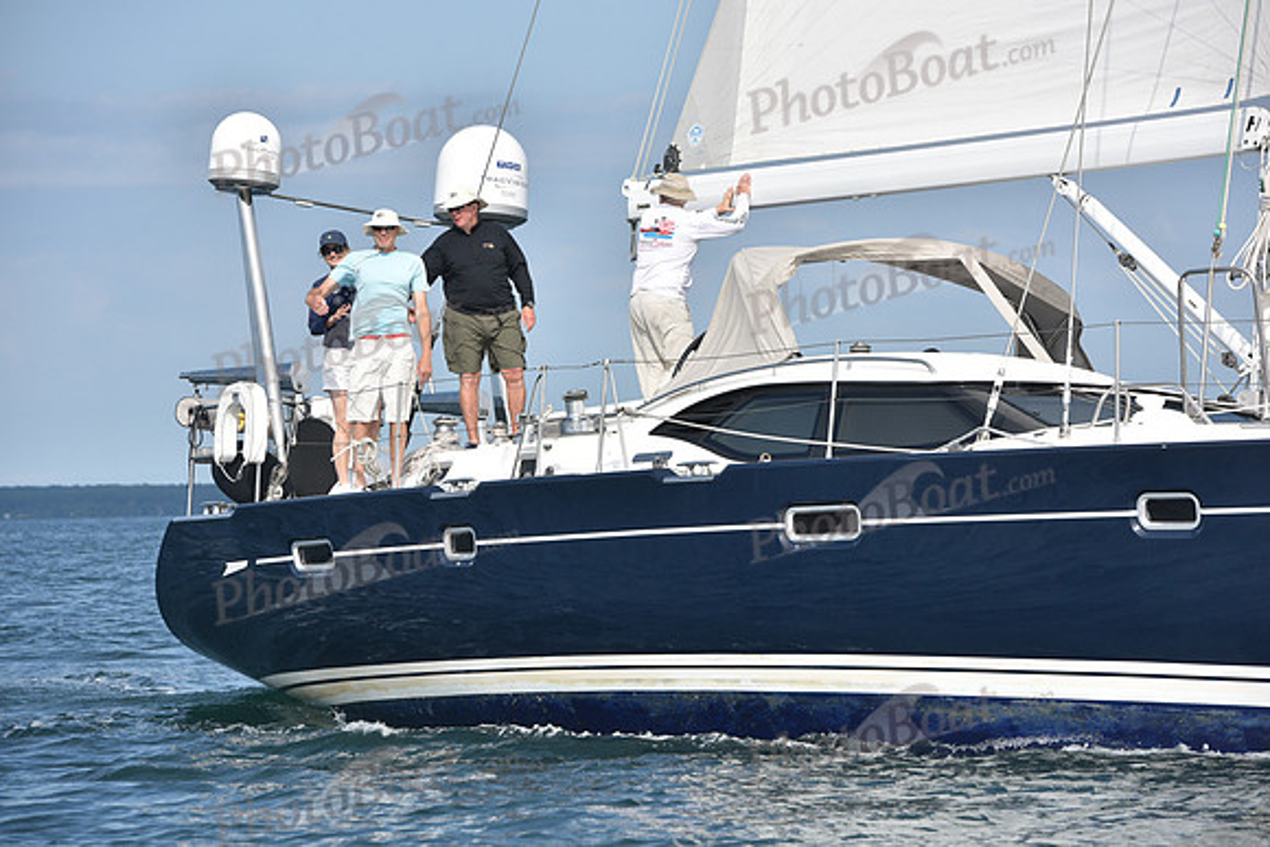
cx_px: 635
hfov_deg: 11.4
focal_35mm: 180
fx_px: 6351
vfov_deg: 7.6
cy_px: 424
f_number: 8
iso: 320
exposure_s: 1/1250
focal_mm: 180
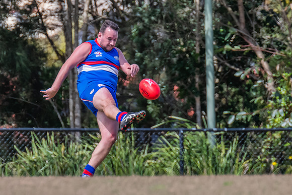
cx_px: 106
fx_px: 9131
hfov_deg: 1.8
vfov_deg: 1.2
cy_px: 98
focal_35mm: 1125
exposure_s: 1/1600
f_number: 7.1
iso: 800
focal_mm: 420
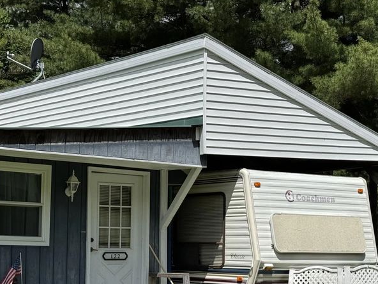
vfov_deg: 17.6
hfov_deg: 23.5
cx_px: 138
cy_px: 238
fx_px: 906
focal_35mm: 83
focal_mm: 6.76
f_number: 1.78
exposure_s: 1/7092
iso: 64
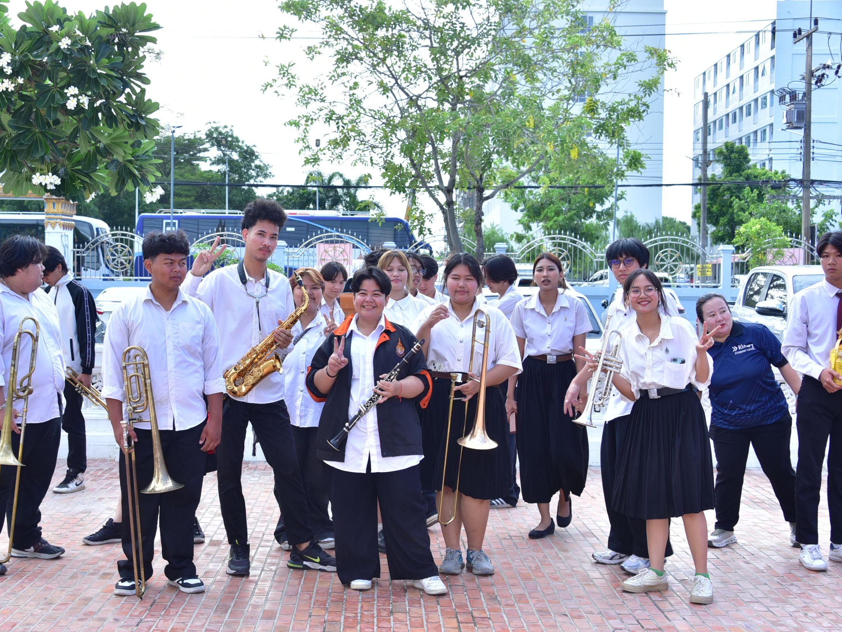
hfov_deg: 36.8
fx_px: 1265
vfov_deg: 28.0
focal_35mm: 52
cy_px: 316
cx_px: 371
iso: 200
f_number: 6.3
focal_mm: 48
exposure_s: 1/200
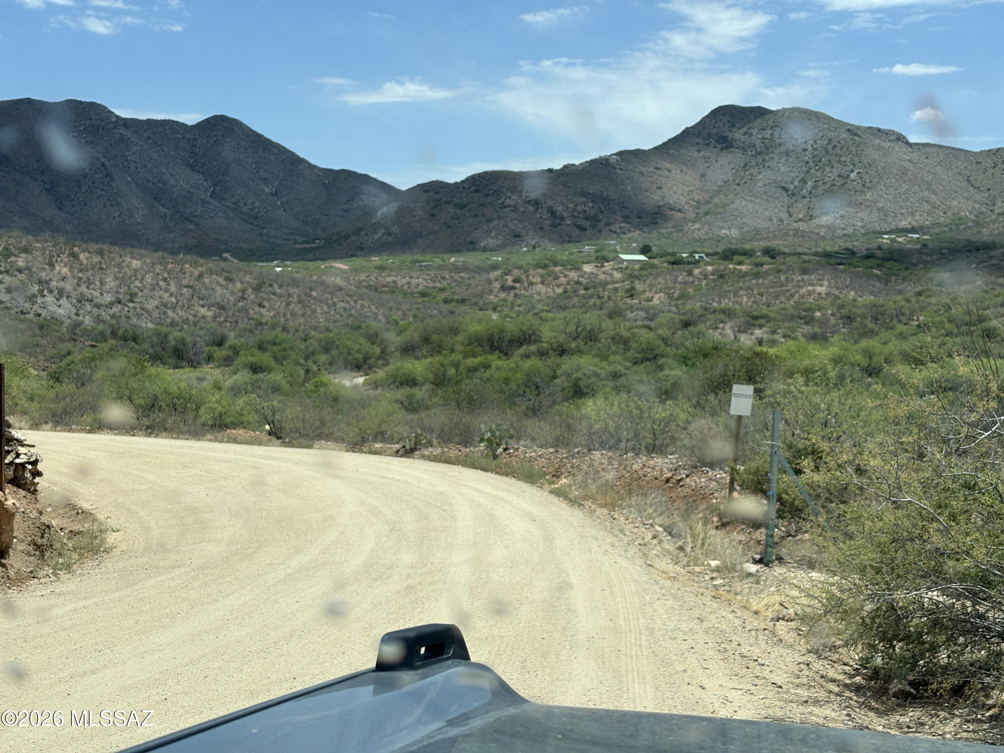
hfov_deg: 36.8
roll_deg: -0.7
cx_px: 502
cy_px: 376
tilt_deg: -3.3
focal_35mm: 52
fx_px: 1508
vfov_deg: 28.0
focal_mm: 5.96
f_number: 1.6
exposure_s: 1/4065
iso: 32
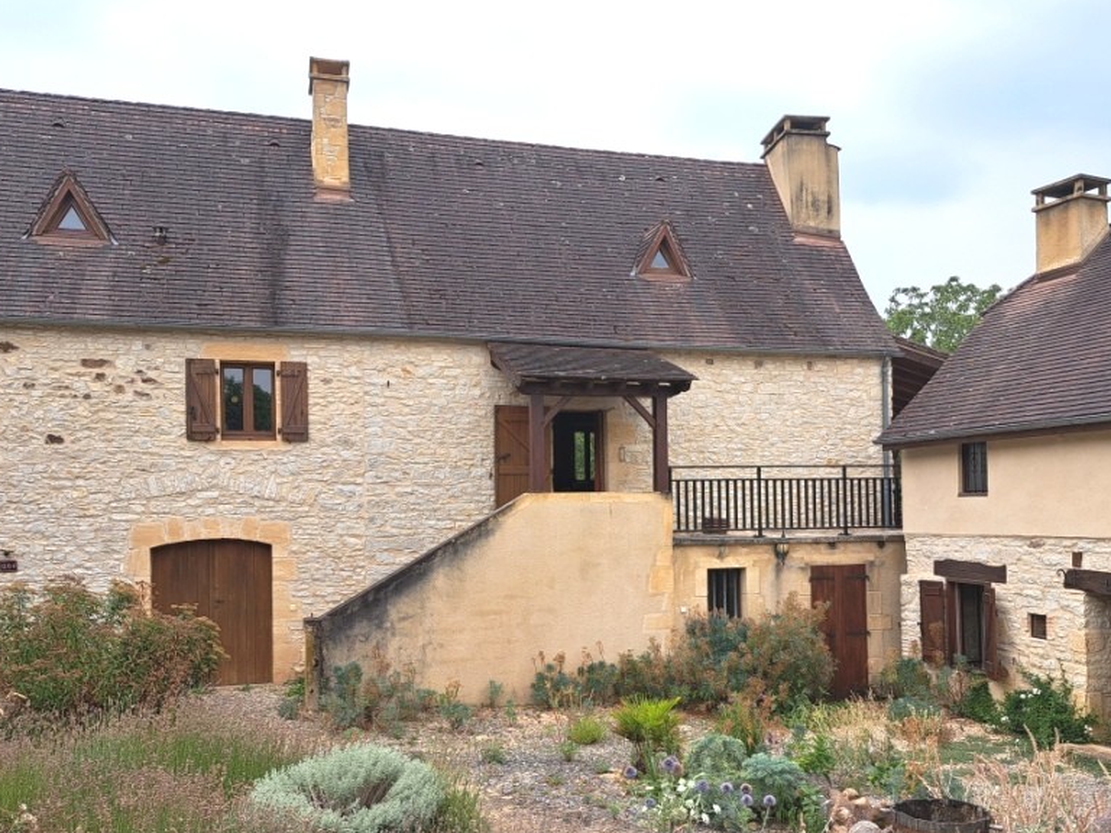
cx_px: 580
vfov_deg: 43.9
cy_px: 499
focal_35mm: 32
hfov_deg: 56.8
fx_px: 1027
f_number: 1.8
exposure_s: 1/578
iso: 50
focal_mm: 5.23
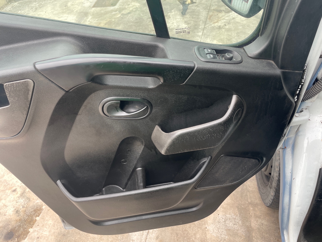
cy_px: 121
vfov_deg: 53.1
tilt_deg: -45.7
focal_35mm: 26
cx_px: 161
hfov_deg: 67.3
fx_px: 242
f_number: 1.6
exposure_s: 1/121
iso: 64
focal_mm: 4.2
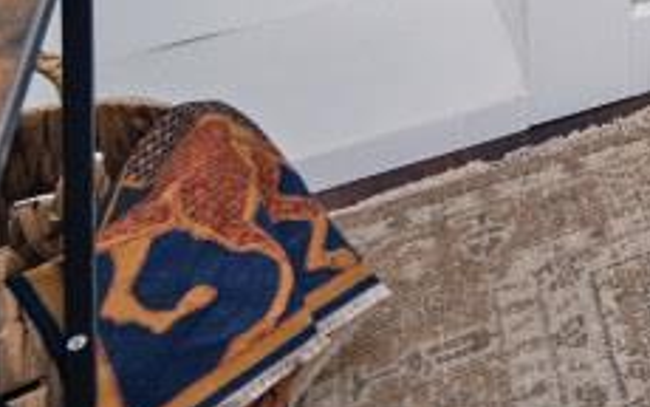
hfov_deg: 13.7
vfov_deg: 10.5
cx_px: 1659
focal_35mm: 93
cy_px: -763
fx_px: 1648
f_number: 4
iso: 560
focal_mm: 14
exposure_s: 1/60
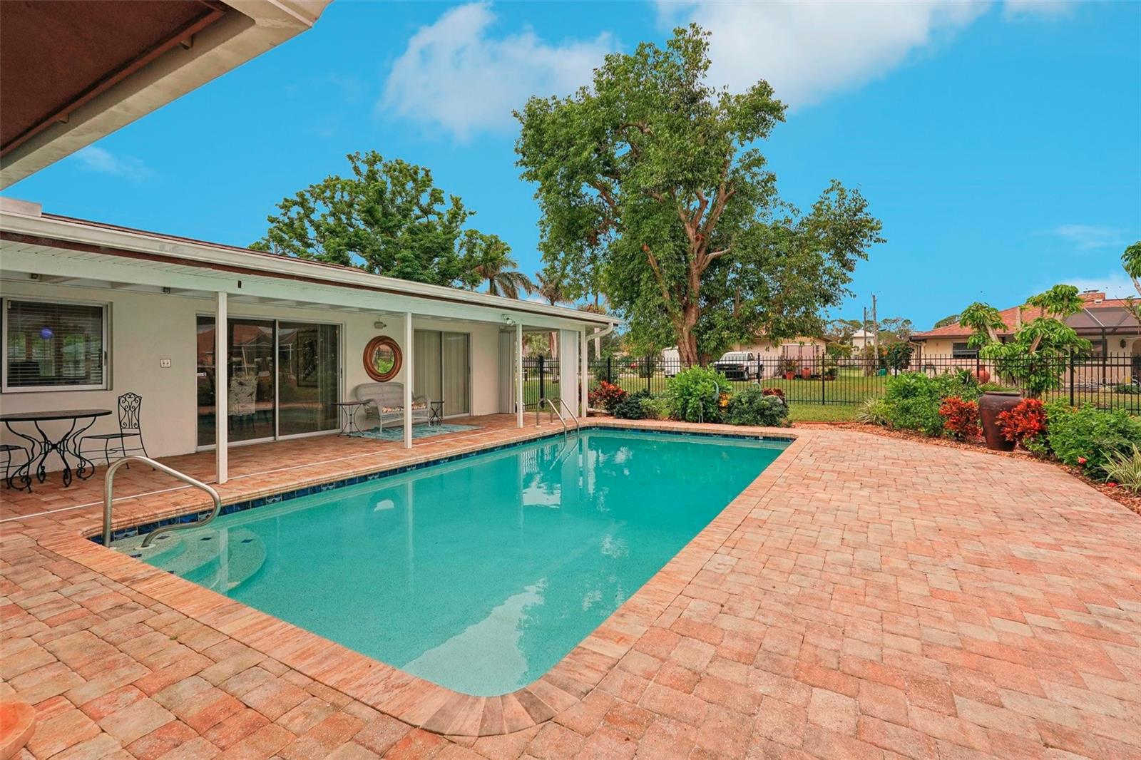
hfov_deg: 96.7
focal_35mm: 16
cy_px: 380
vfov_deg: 73.7
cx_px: 570
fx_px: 507
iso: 400
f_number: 8
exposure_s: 1/500
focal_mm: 16
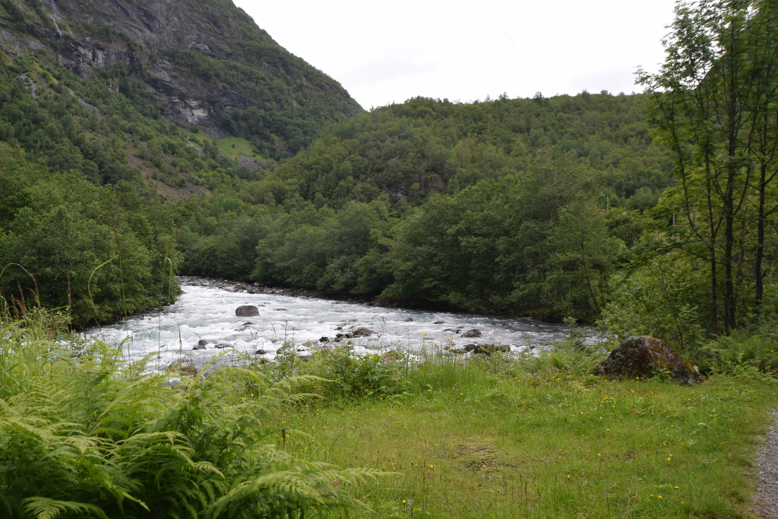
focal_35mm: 32
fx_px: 692
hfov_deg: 58.5
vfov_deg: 41.1
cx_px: 337
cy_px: 273
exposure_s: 1/200
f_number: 7.1
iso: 400
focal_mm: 18
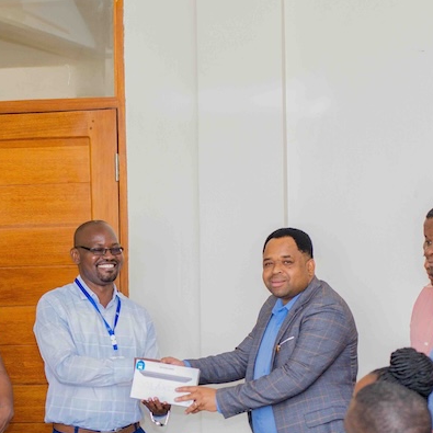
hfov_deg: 13.5
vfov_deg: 13.4
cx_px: 173
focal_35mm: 129
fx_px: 1826
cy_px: 428
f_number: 3.2
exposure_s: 1/125
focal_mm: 50
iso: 400
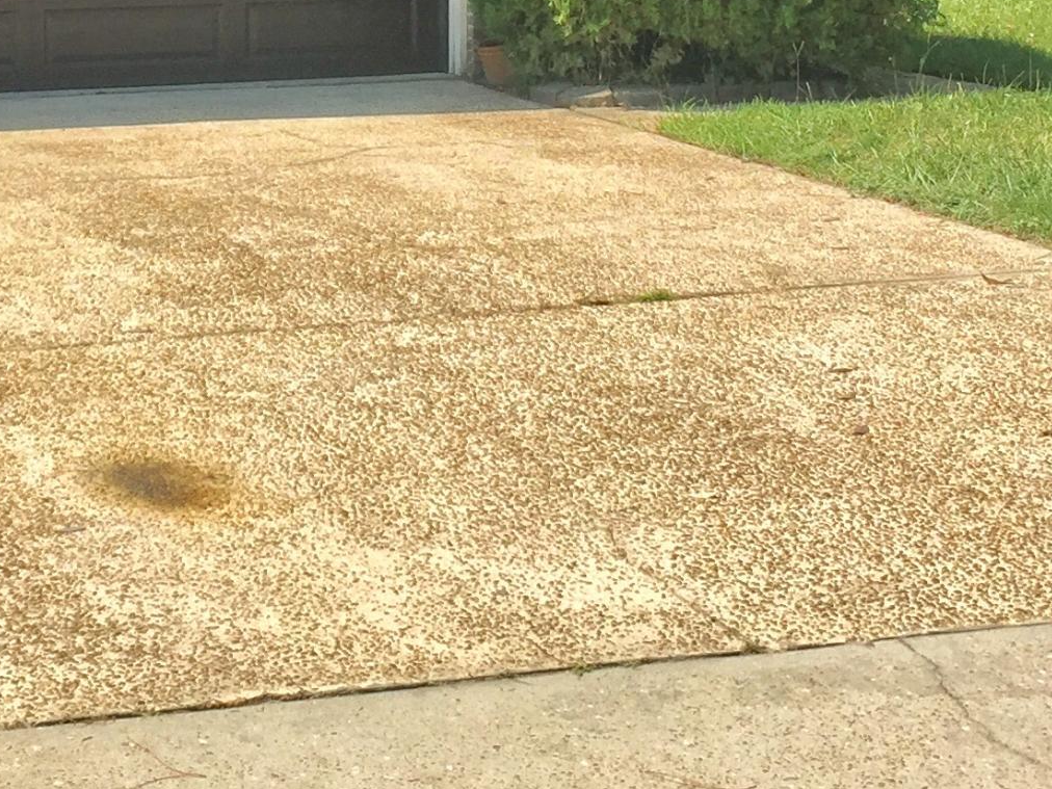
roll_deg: -0.6
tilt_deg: -2.2
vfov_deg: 16.7
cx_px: 266
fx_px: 2614
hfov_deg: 22.5
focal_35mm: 86
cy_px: -69
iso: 32
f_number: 2.2
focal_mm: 4.15
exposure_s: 1/2083
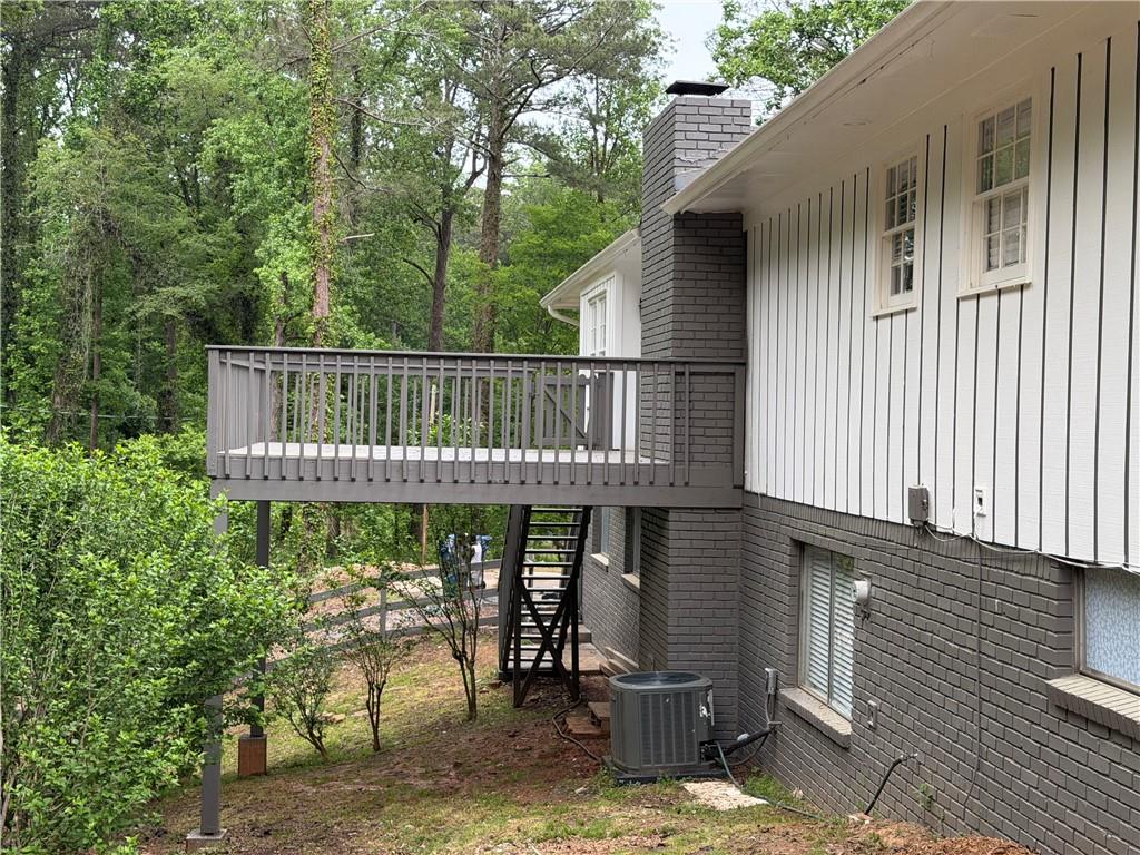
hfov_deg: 39.7
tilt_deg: +0.2
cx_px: 570
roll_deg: -1.5
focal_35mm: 48
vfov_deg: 30.3
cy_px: 428
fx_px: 1581
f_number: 1.78
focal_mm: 6.76
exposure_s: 1/82
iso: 100
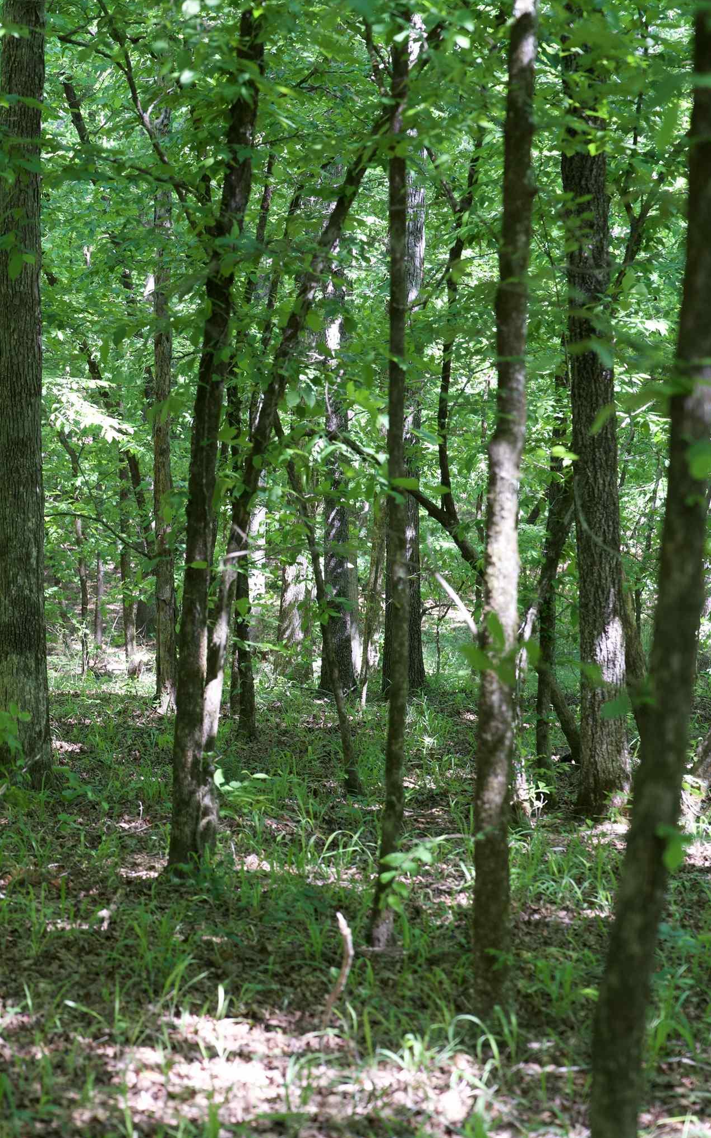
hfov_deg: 12.0
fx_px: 3350
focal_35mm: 108
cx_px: 35
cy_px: 571
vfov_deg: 19.3
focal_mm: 70
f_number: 4
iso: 800
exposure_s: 1/160
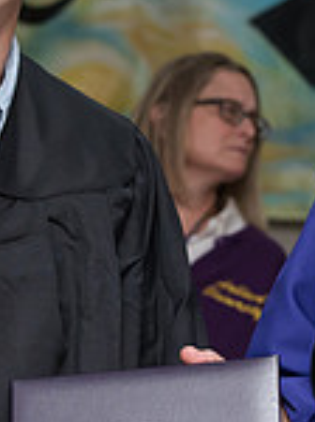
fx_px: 3176
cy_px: 235
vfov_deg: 7.6
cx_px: 180
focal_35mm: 261
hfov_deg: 5.7
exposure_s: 1/200
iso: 1600
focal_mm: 70
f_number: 6.3
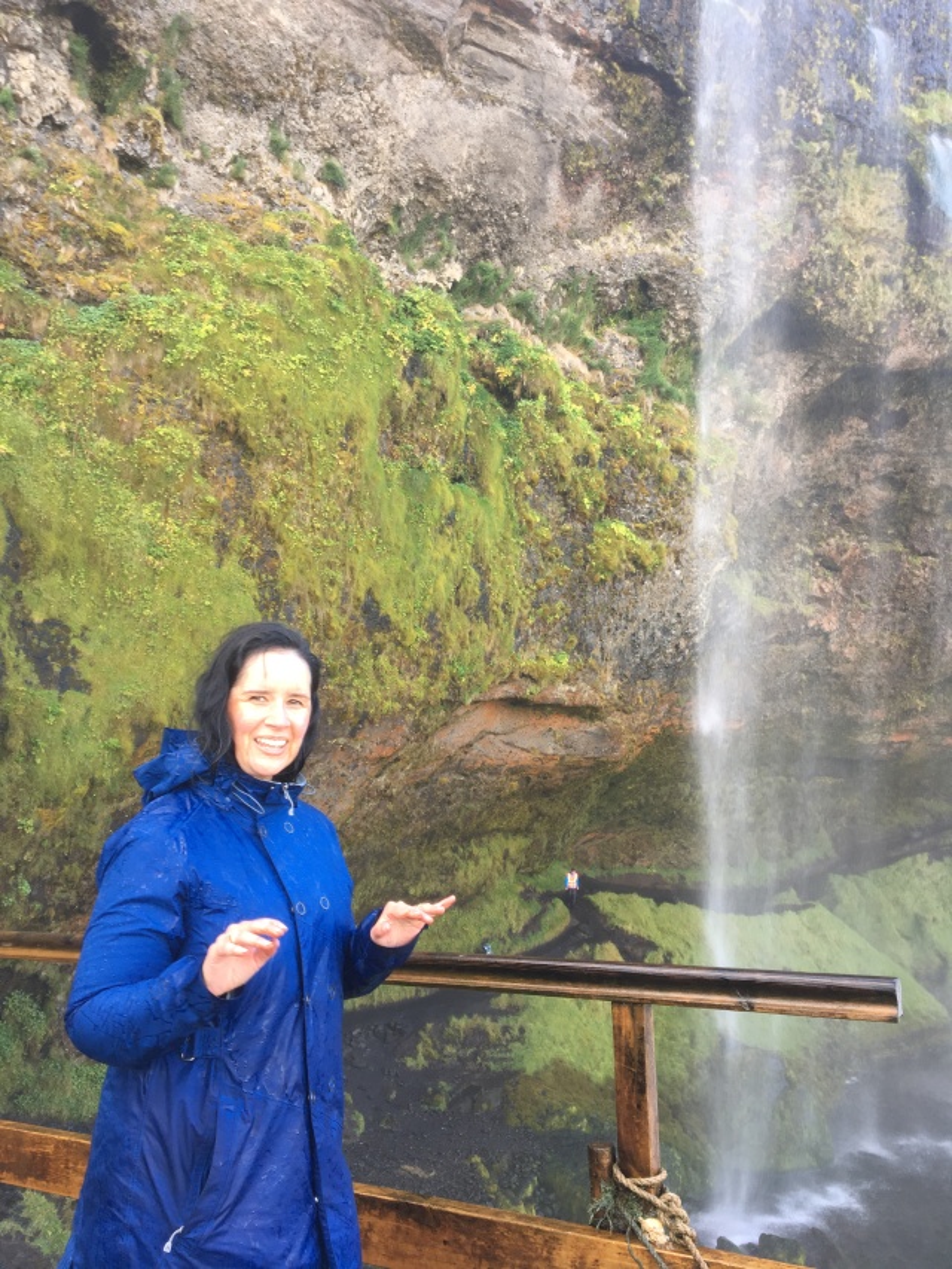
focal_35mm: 29
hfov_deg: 48.2
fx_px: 1063
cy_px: 634
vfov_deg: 61.7
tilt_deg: +8.6
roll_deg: -4.7
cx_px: 476
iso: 25
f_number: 2.2
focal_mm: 4.15
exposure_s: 1/60
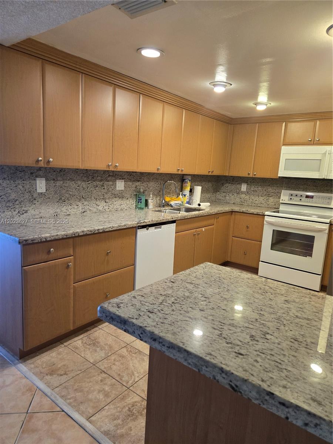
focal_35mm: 23
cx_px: 166
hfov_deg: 58.9
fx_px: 295
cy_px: 222
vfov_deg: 73.9
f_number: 1.8
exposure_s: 1/120
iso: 400
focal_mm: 5.4
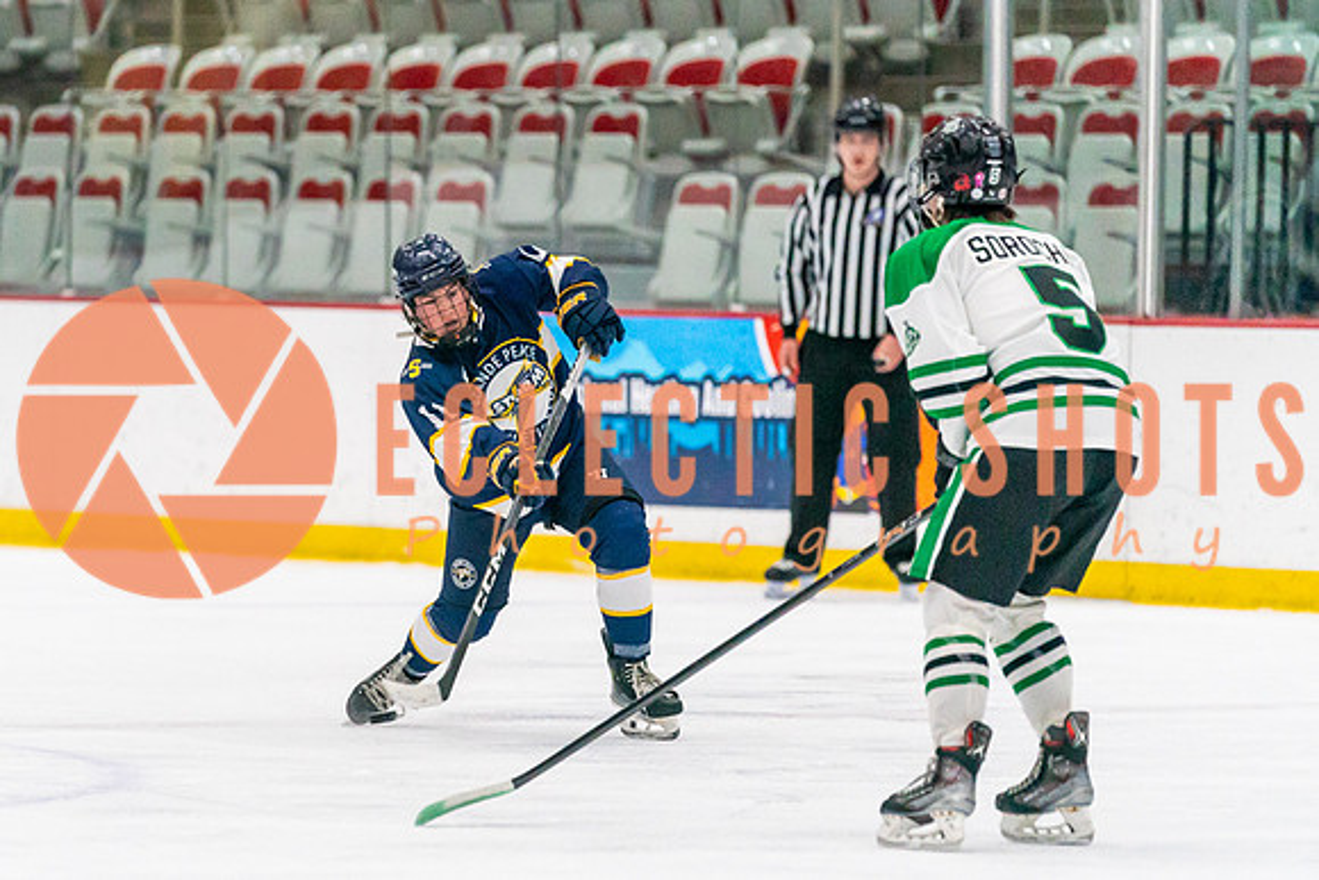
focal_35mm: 322
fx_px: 11797
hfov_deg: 6.4
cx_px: 459
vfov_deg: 4.3
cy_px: 488
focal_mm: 200
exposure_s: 1/1250
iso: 3200
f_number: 2.8
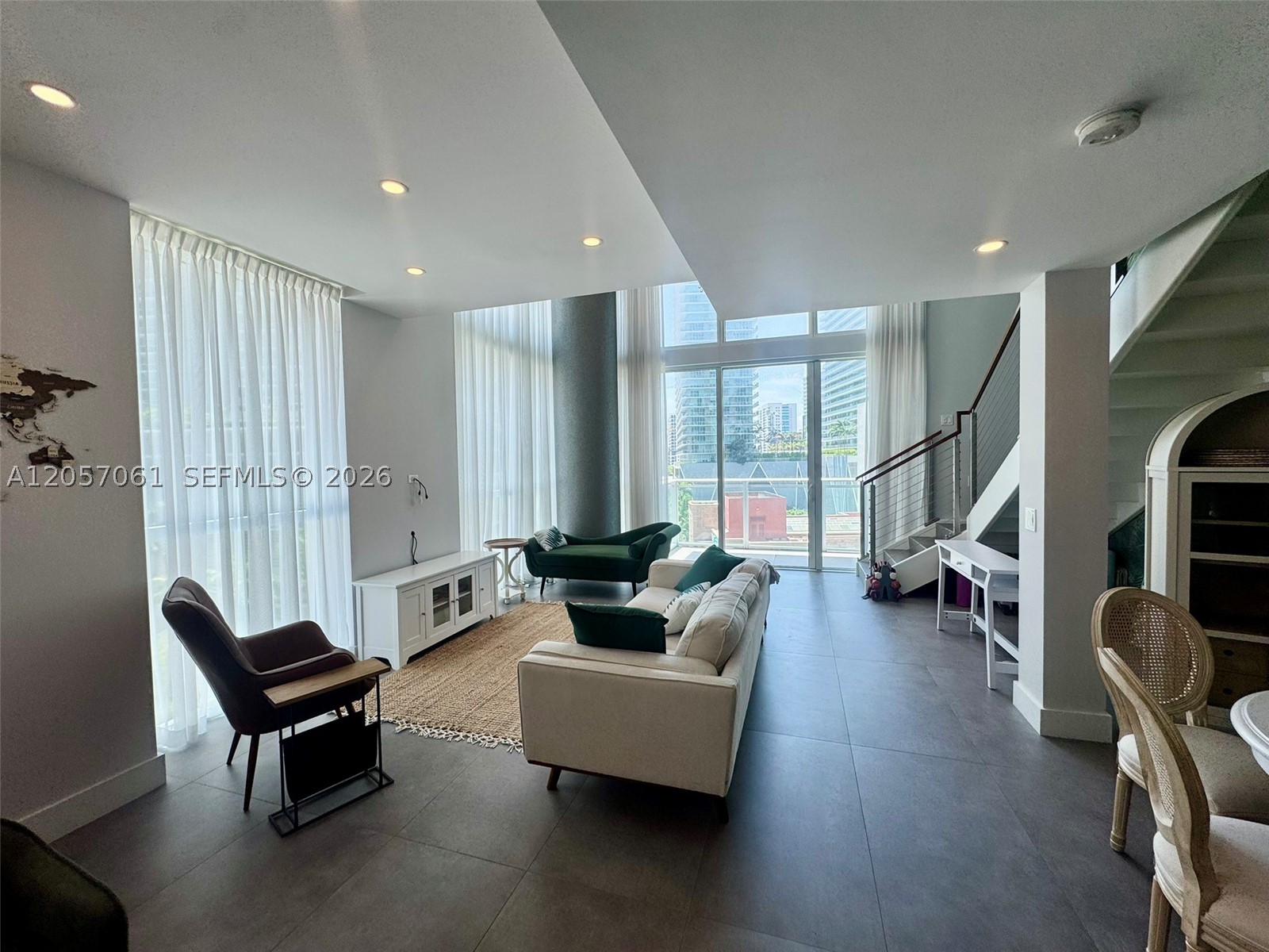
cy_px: 476
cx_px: 634
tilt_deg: -1.2
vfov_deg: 85.7
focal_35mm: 14
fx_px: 513
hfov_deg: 102.1
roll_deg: +2.7
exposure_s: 1/199
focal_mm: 2.22
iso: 40
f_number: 2.2
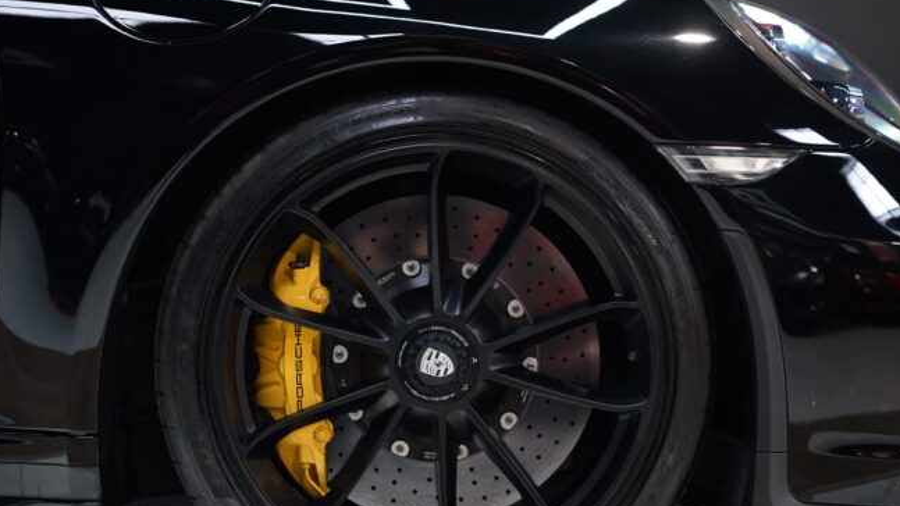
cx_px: 438
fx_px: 2076
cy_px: 335
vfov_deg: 13.9
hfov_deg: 24.5
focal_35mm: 87
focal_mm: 70
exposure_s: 1/80
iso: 1250
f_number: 2.8
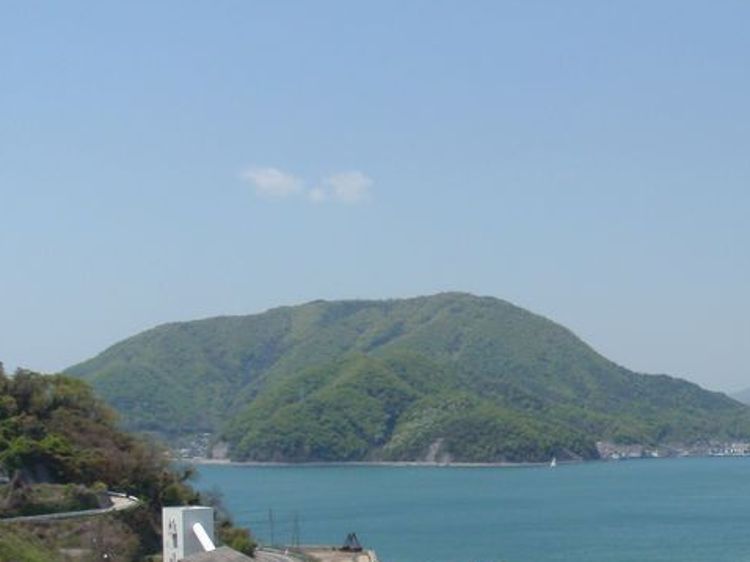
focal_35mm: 60
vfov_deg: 23.7
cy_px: 509
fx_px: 1299
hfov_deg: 30.4
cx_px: 708
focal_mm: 5
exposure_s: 1/640
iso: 64
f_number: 4
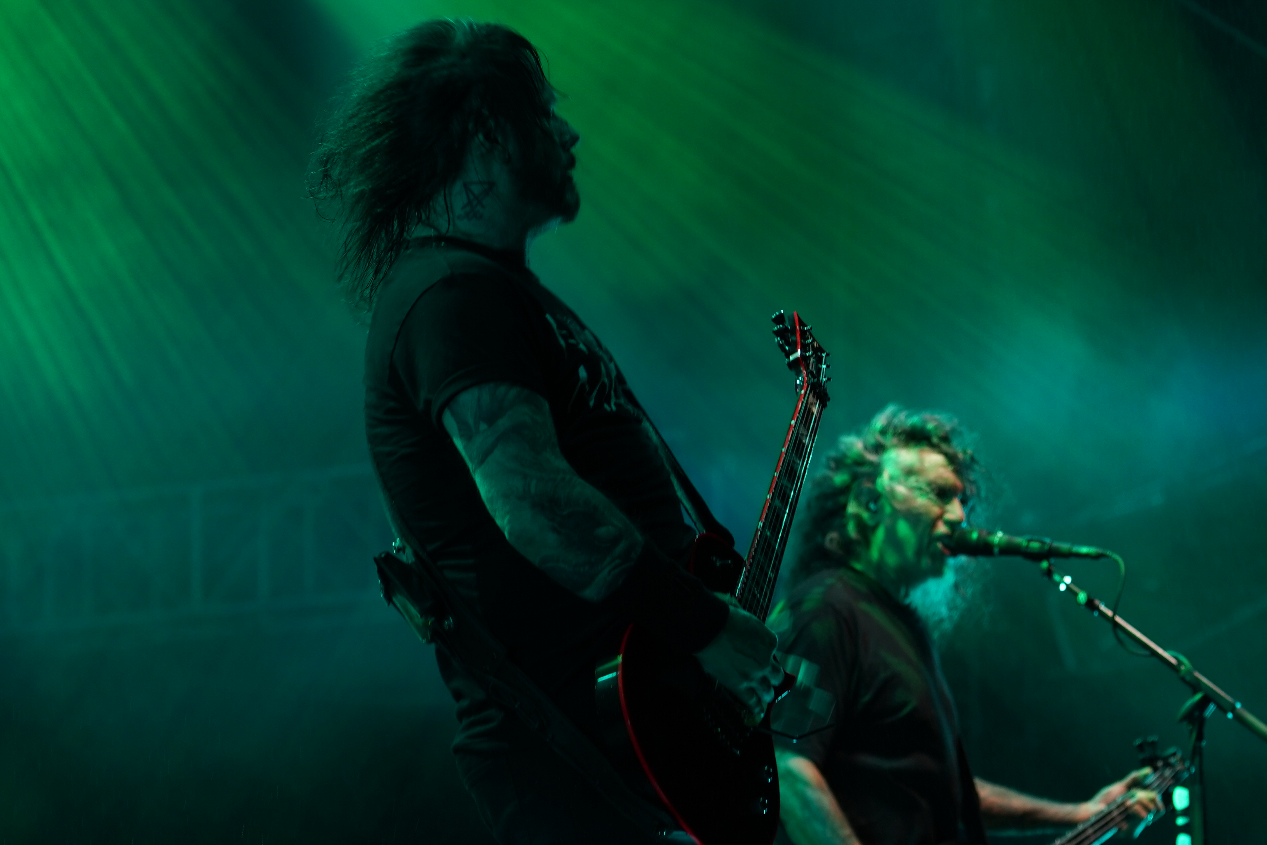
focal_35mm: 165
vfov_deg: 8.3
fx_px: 5806
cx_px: 733
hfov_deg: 12.4
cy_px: 640
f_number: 4
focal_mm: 105
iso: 800
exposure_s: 1/125
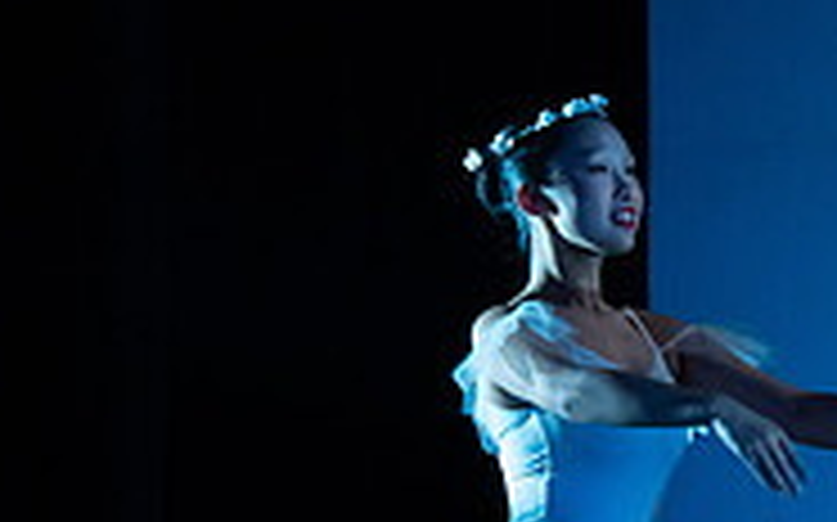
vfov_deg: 3.5
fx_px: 8458
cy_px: 605
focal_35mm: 371
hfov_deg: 5.6
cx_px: 1238
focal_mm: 112
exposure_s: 1/250
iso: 4000
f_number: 5.6
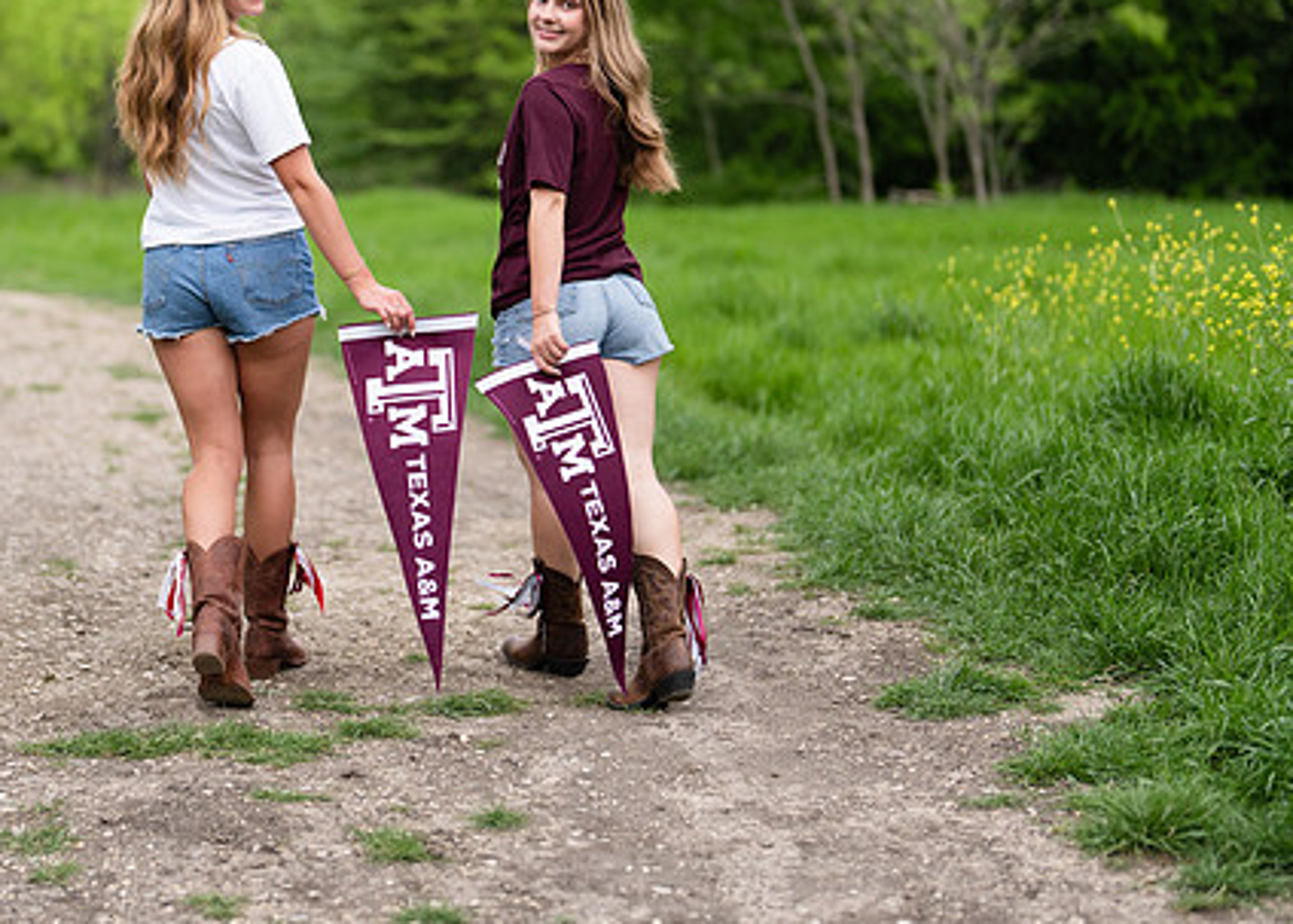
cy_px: 296
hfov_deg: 23.8
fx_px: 3048
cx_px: 412
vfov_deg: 17.2
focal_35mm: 83
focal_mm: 50
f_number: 1.2
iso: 320
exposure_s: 1/1600
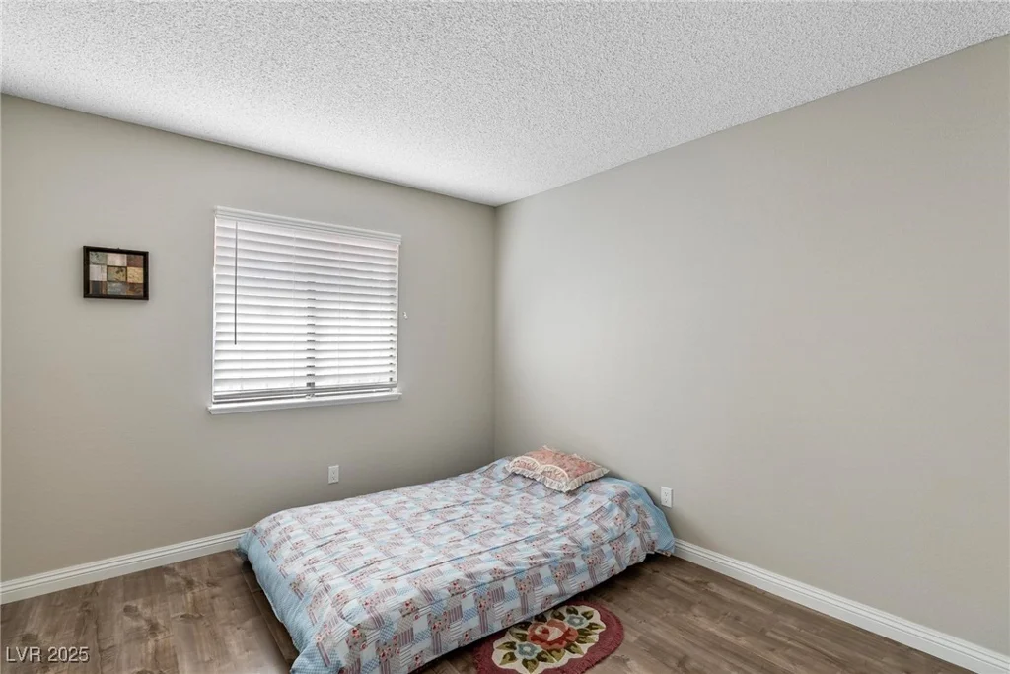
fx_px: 449
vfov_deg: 73.8
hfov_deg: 96.7
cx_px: 505
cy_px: 337
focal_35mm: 16
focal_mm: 16
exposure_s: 1/8
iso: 320
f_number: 6.3
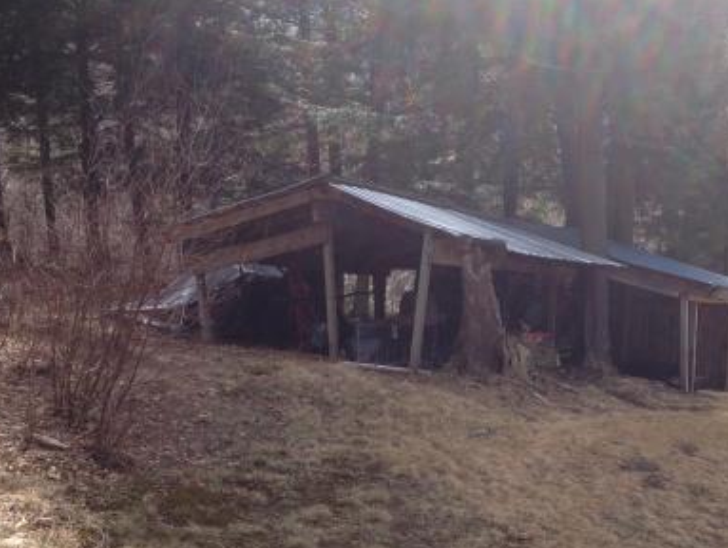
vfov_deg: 27.3
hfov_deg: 36.0
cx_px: 439
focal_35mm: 53
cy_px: 396
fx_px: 1116
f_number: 2.4
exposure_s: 1/968
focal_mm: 4.28
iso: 50
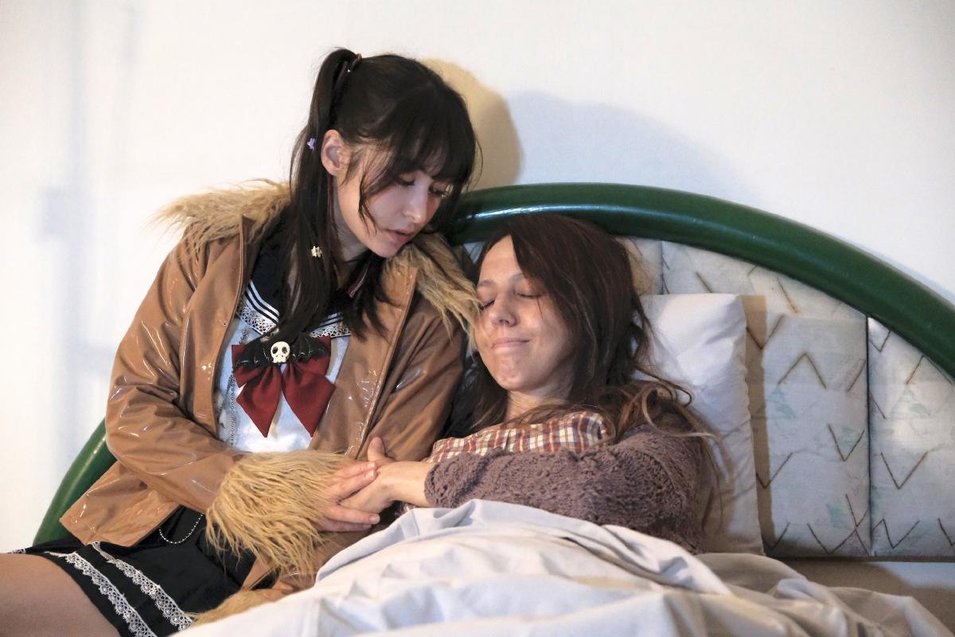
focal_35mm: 83
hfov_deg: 24.5
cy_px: 318
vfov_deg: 16.5
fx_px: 2202
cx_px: 478
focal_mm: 55
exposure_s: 1/125
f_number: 2.8
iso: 10000
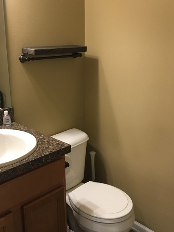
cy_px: 109
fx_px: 254
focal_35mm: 38
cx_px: 65
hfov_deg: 37.5
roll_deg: +1.8
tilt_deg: -15.1
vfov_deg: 48.9
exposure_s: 1/30
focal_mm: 4.15
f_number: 2.2
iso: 125
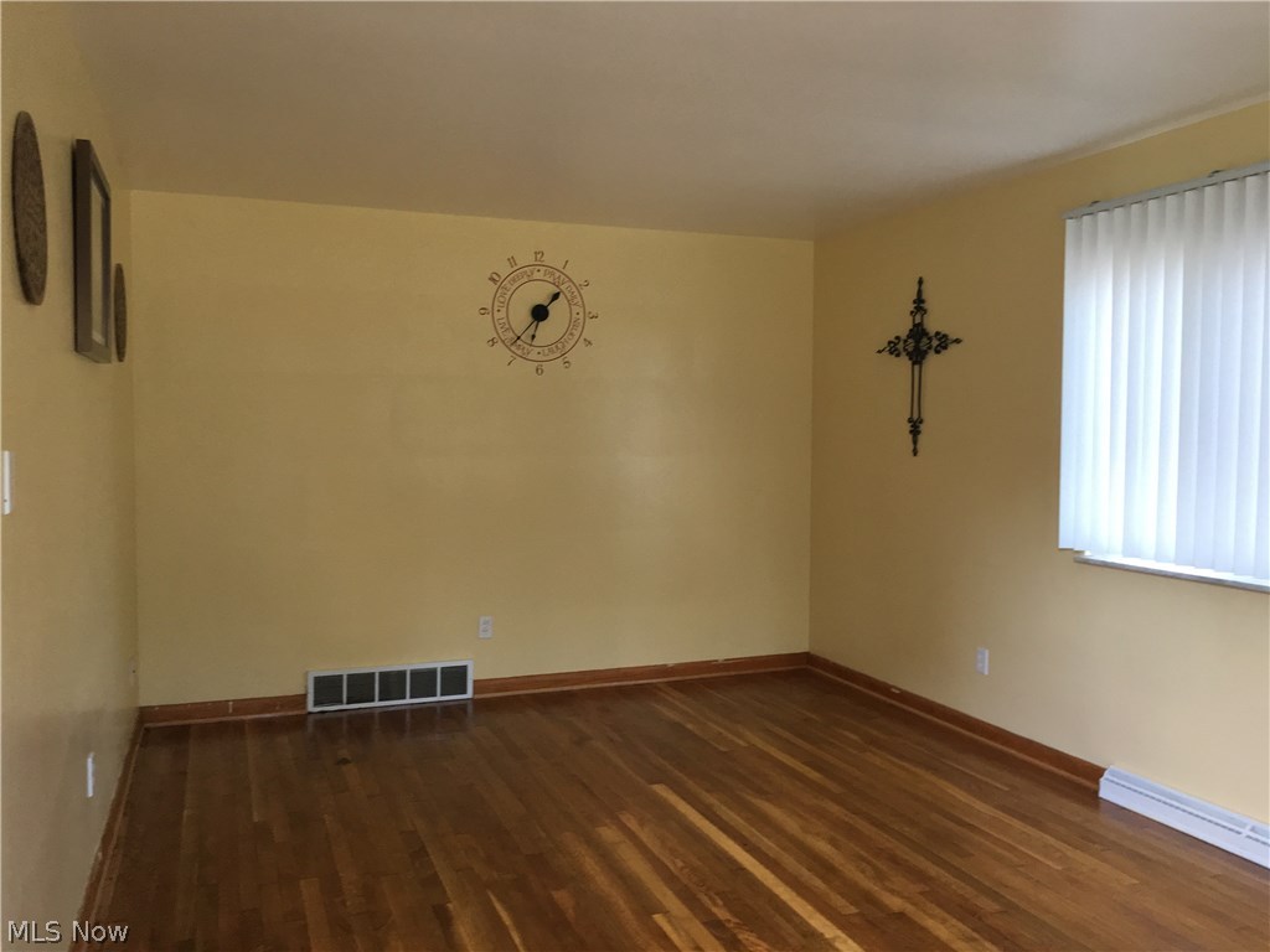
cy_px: 476
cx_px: 635
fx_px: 1064
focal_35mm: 29
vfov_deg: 48.2
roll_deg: +0.2
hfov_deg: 61.7
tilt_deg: -2.4
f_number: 2.2
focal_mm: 4.15
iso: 125
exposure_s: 1/30
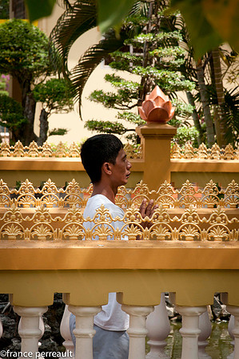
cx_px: 120
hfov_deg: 7.6
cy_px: 180
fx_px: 1797
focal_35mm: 180
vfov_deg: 11.4
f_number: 10
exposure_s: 1/320
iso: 320
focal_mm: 120
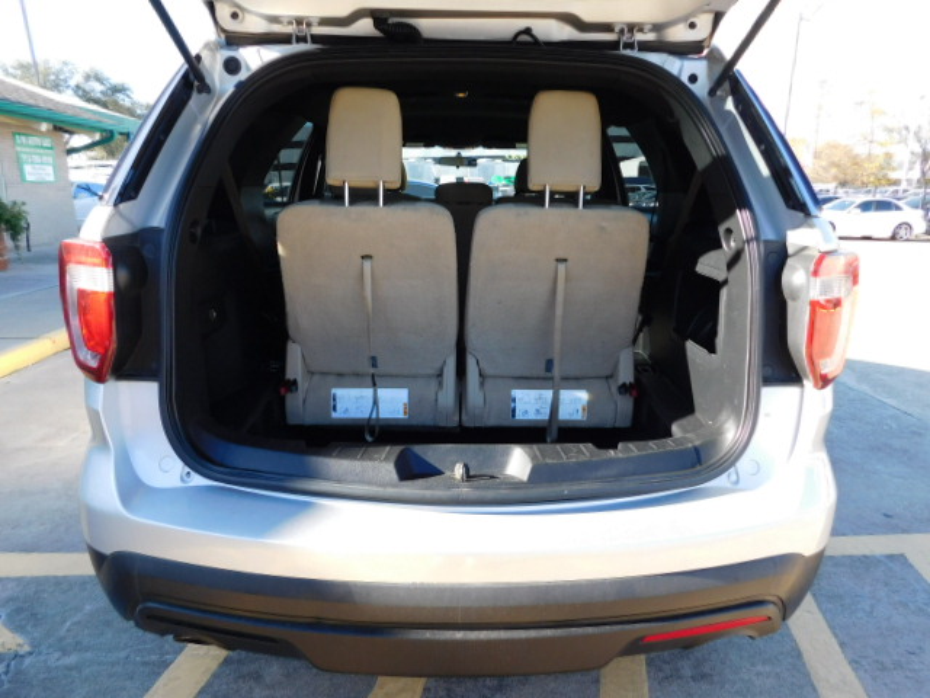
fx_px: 618
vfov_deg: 58.9
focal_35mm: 23
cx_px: 465
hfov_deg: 73.9
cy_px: 349
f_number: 3
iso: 125
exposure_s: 1/250
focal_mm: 4
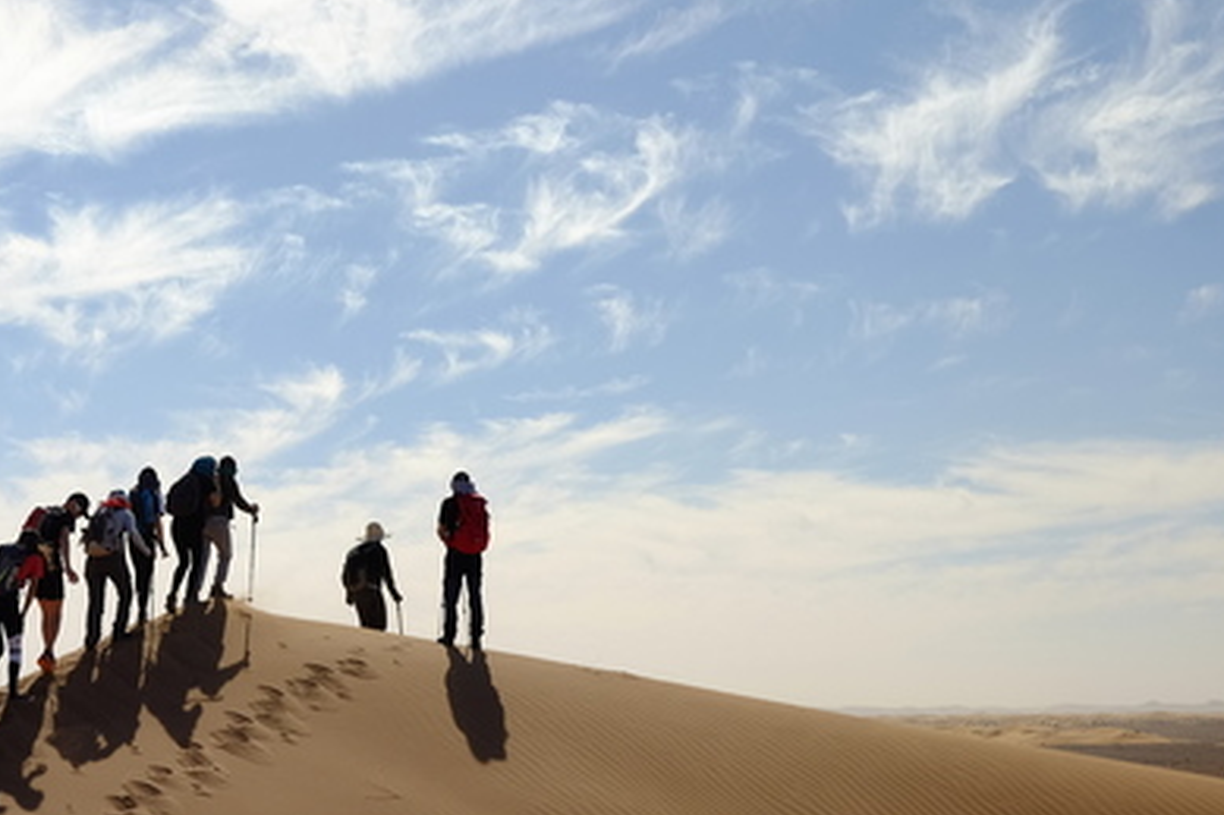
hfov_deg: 27.1
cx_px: 113
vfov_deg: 18.6
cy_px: 744
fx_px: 2447
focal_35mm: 72
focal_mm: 23
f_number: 8
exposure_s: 1/400
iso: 200
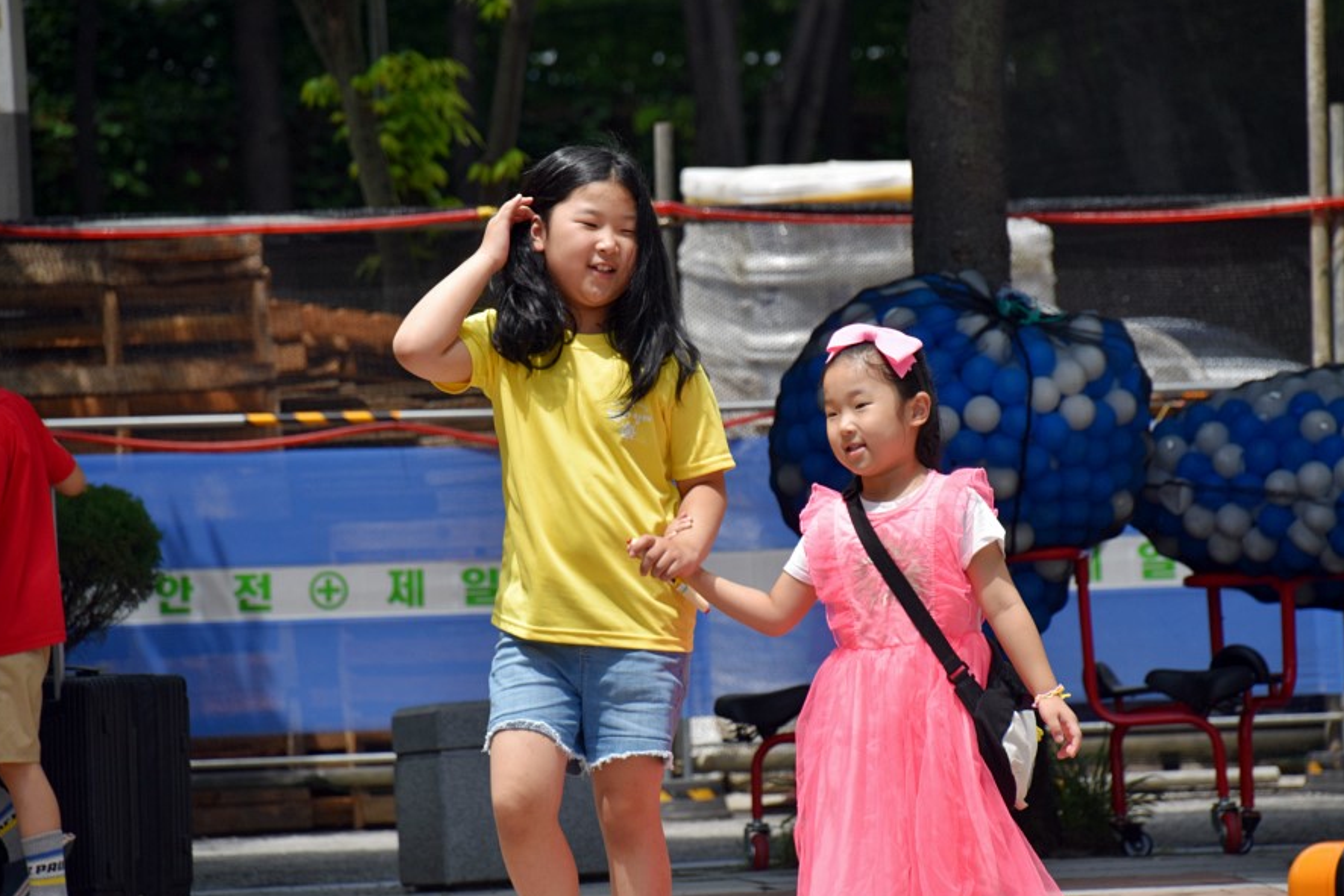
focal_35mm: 267
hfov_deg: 7.7
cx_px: 675
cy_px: 449
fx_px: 9951
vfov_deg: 5.2
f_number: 6.3
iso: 200
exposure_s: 1/640
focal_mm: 175
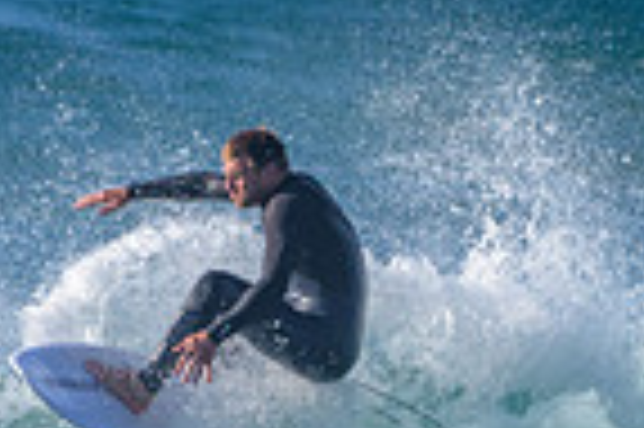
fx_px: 44528
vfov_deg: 0.6
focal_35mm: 2492
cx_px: 236
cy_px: 414
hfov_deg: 0.8
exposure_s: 1/2000
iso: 200
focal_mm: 500
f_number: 5.6
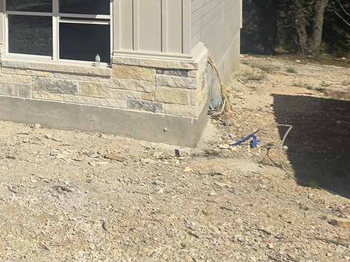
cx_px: -55
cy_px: -33
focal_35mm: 61
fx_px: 617
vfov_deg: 22.5
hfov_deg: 28.2
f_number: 1.7
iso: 12
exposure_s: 1/1484
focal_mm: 6.3
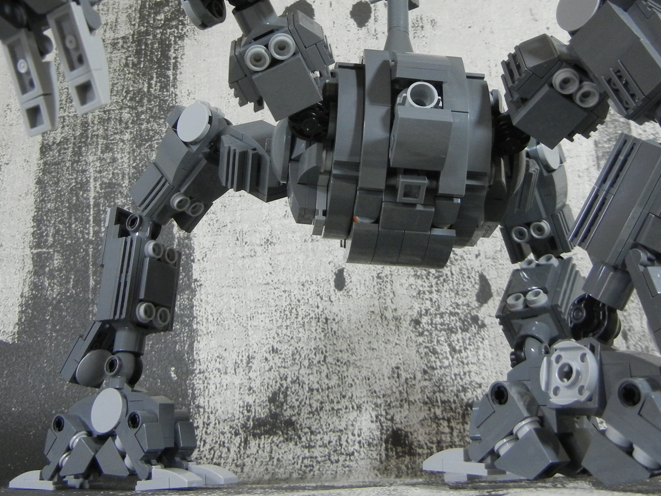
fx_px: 955
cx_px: 312
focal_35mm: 50
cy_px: 115
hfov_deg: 38.2
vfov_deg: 28.6
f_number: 3.5
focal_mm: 5.4
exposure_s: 1/52
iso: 400
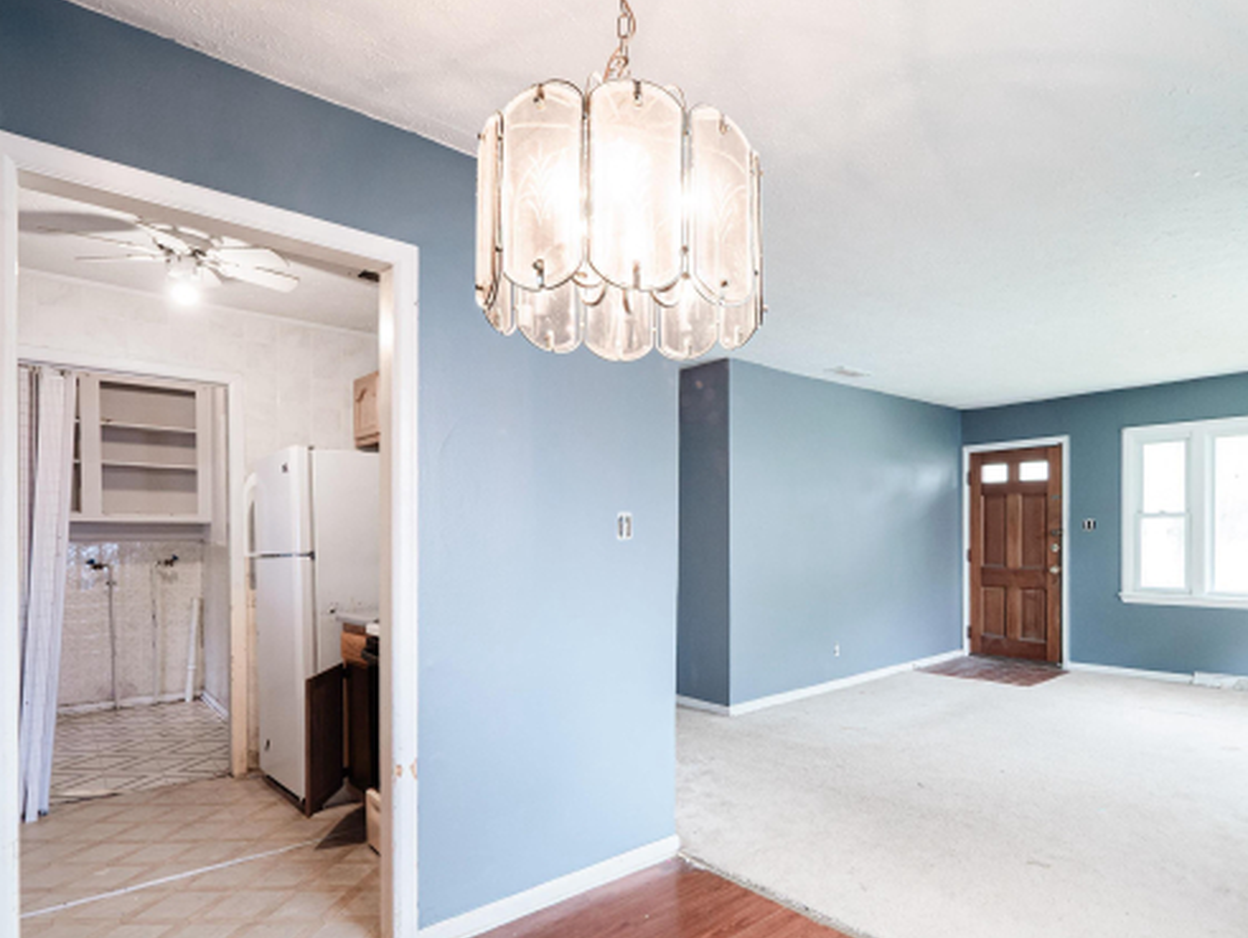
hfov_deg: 83.0
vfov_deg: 68.4
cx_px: 779
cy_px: 539
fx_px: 686
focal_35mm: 19
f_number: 4
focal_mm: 7
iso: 400
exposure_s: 1/13
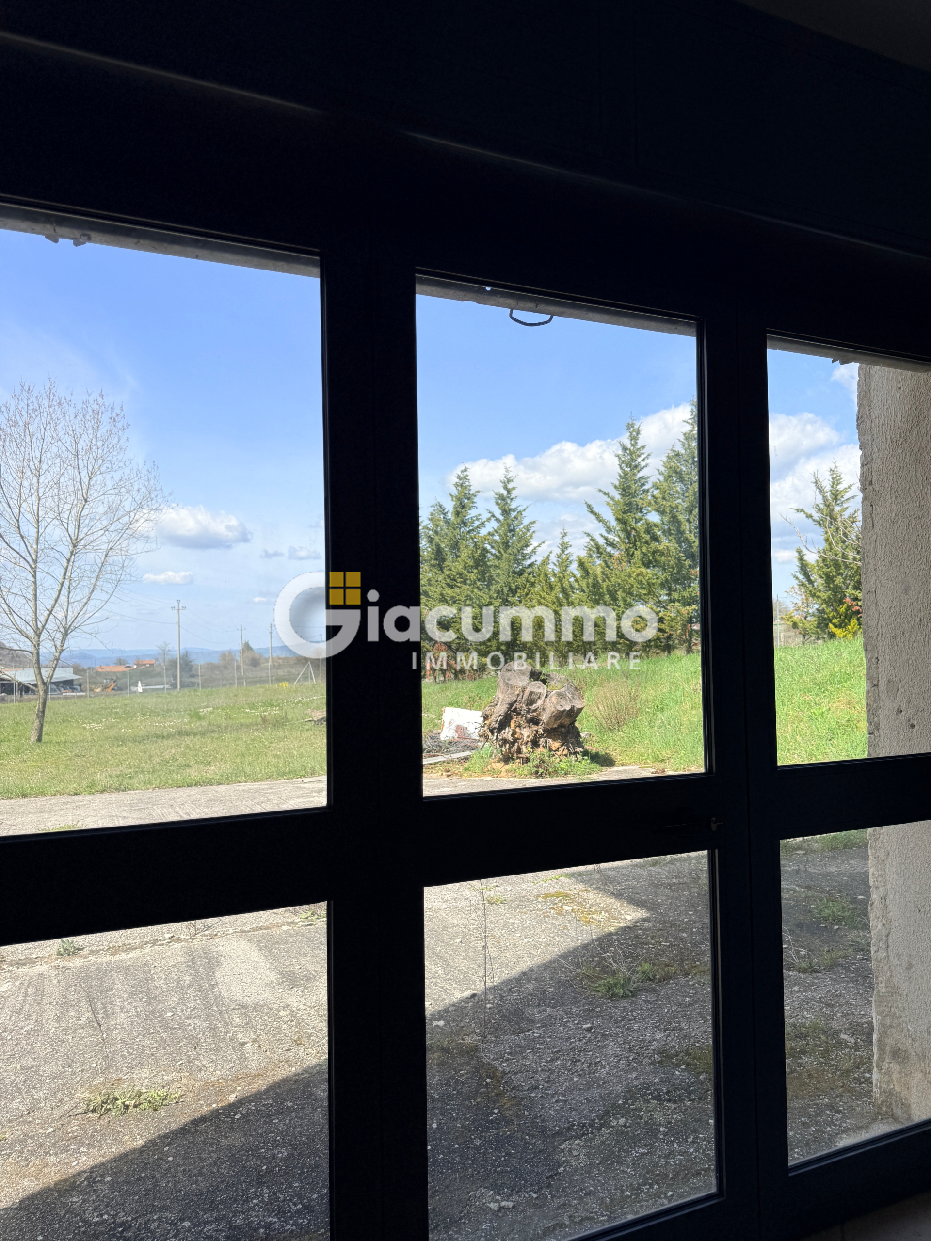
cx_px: 466
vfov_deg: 71.6
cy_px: 620
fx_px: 861
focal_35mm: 24
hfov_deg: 56.8
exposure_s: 1/2907
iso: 80
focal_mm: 6.76
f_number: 1.78
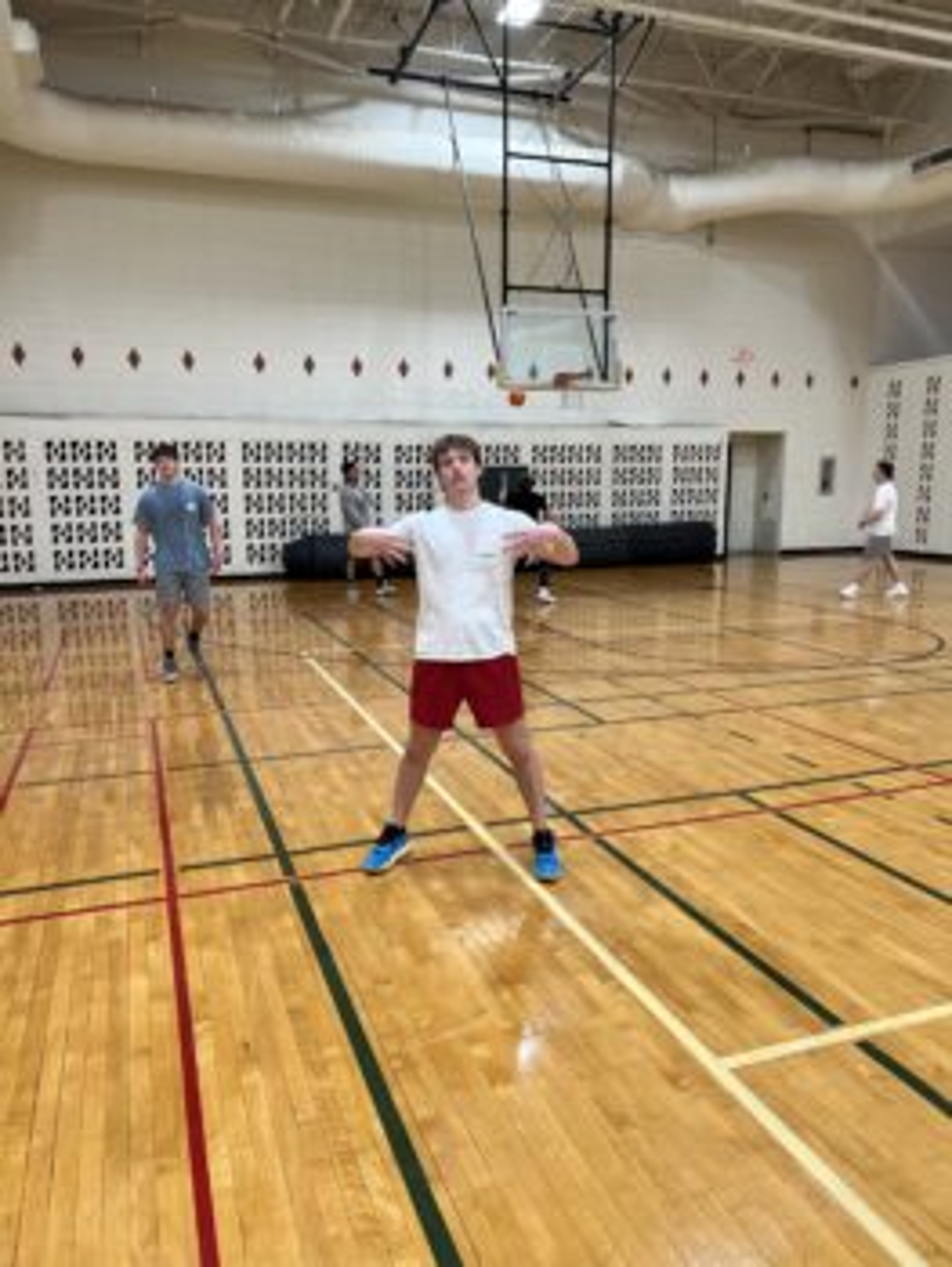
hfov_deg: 53.1
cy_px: 634
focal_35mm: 26
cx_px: 476
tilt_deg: -9.6
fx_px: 952
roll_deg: +0.7
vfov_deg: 67.3
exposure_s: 1/60
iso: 64
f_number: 1.5
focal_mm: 5.7
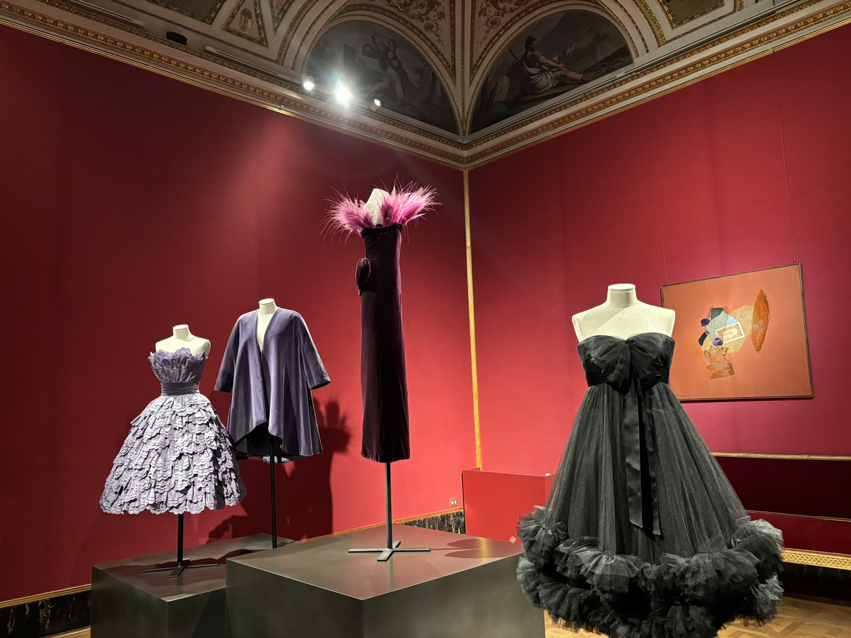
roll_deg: +2.2
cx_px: 426
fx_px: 639
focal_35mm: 26
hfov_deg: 67.3
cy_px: 319
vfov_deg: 53.1
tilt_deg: +6.1
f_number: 1.6
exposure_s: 1/40
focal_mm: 5.96
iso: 640
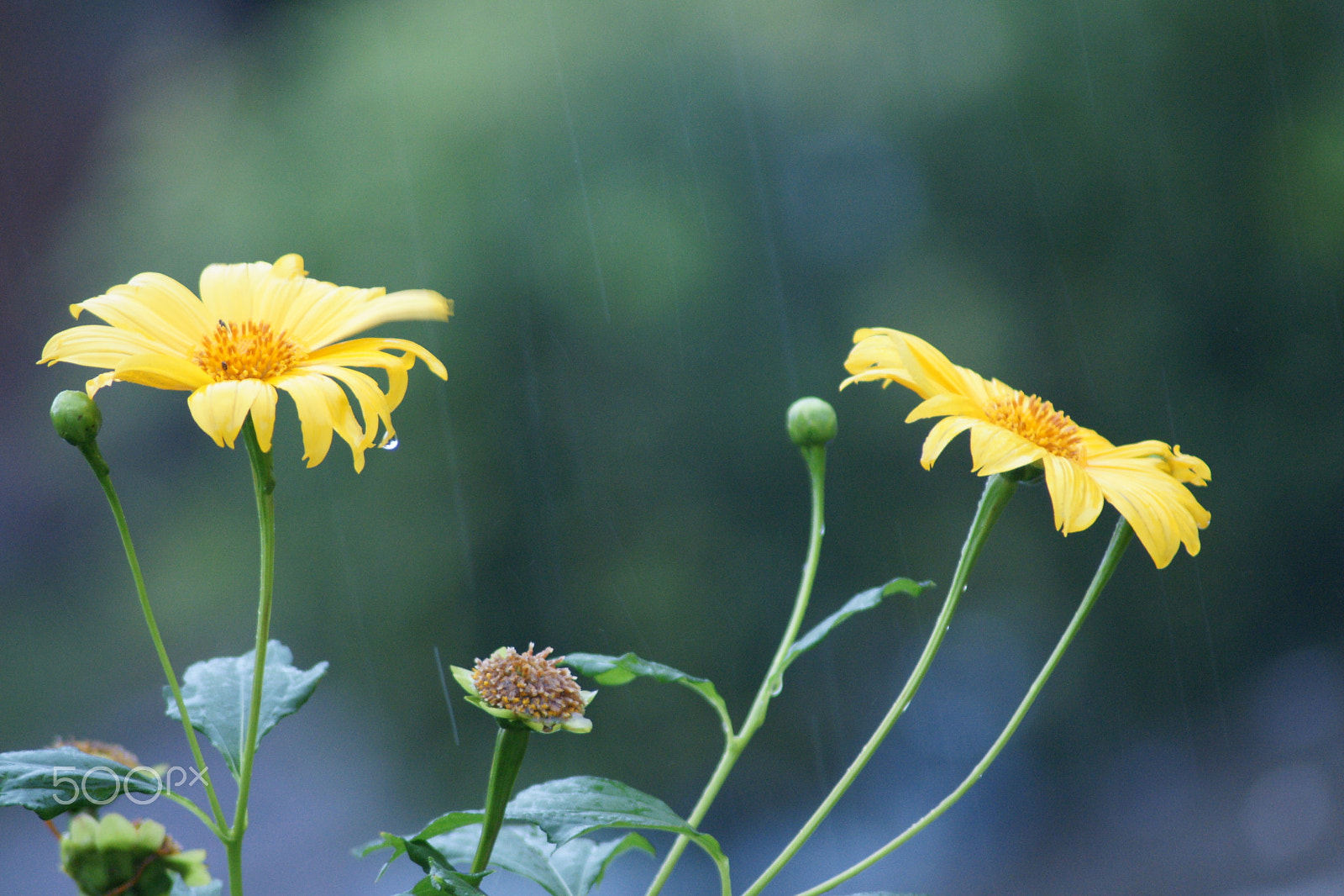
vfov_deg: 3.7
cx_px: 672
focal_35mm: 375
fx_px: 13996
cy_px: 448
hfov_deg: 5.5
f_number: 5
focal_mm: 250
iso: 800
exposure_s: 1/40
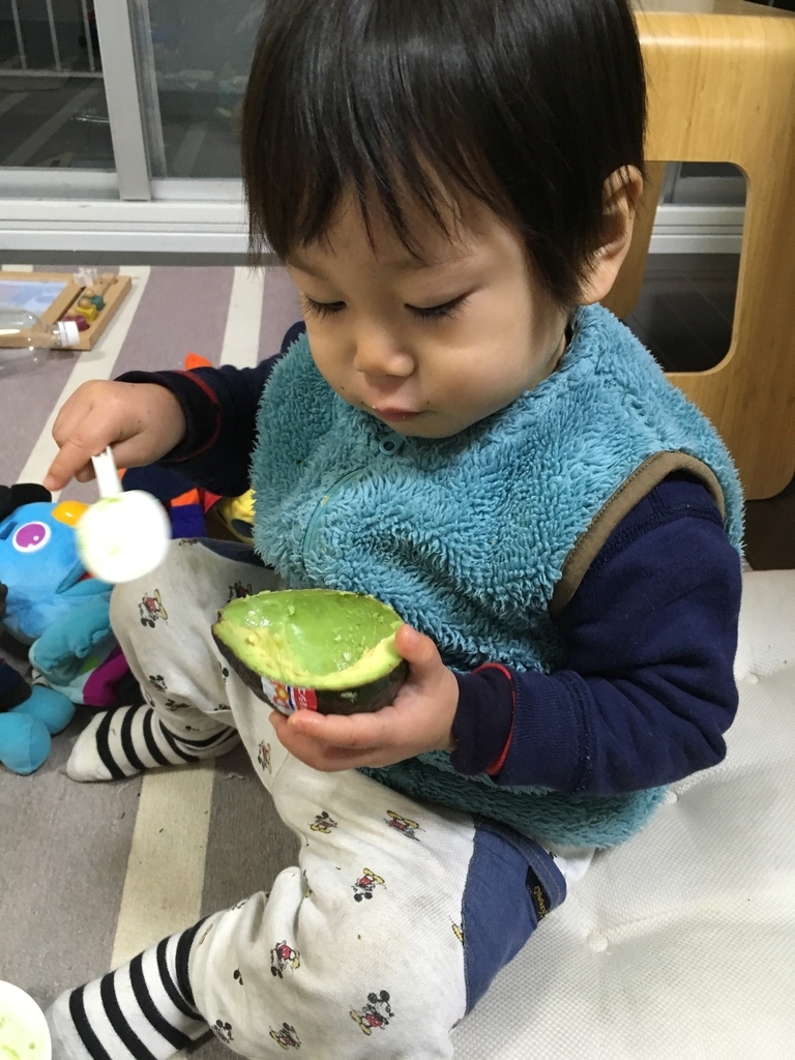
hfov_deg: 48.2
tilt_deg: -36.2
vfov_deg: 61.7
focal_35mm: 29
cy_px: 530
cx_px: 398
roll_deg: -1.8
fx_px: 888
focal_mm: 4.15
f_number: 2.2
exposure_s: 1/30
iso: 160
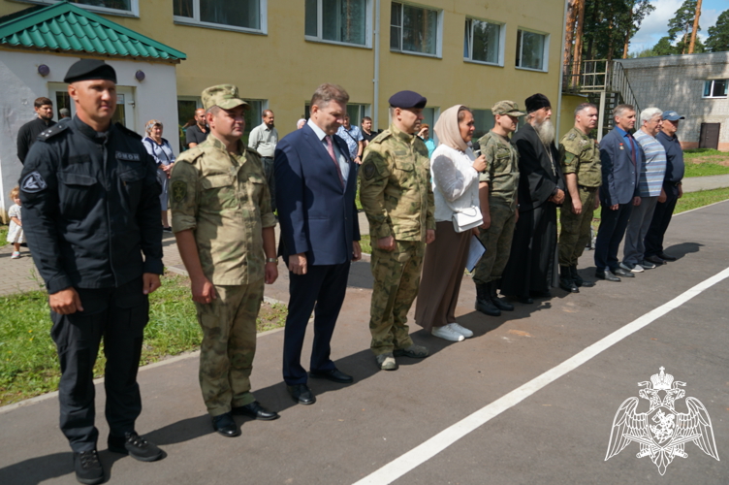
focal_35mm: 32
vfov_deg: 41.6
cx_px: 364
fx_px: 637
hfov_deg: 59.5
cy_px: 242
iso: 100
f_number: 4.5
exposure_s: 1/640
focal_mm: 21
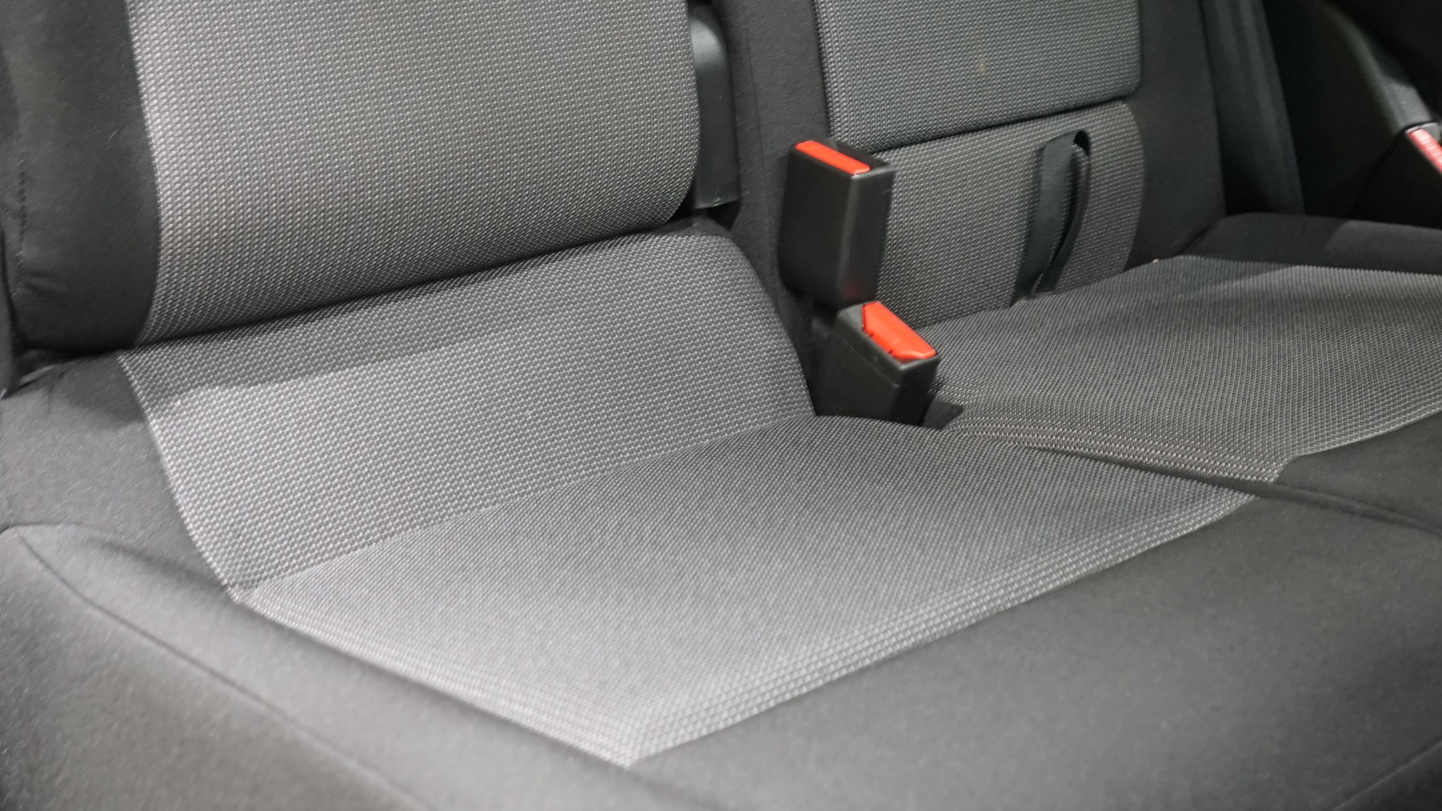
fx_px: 2409
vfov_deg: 18.3
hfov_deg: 33.3
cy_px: -102
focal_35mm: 63
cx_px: 615
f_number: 4.5
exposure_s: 1/4
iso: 800
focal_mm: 28
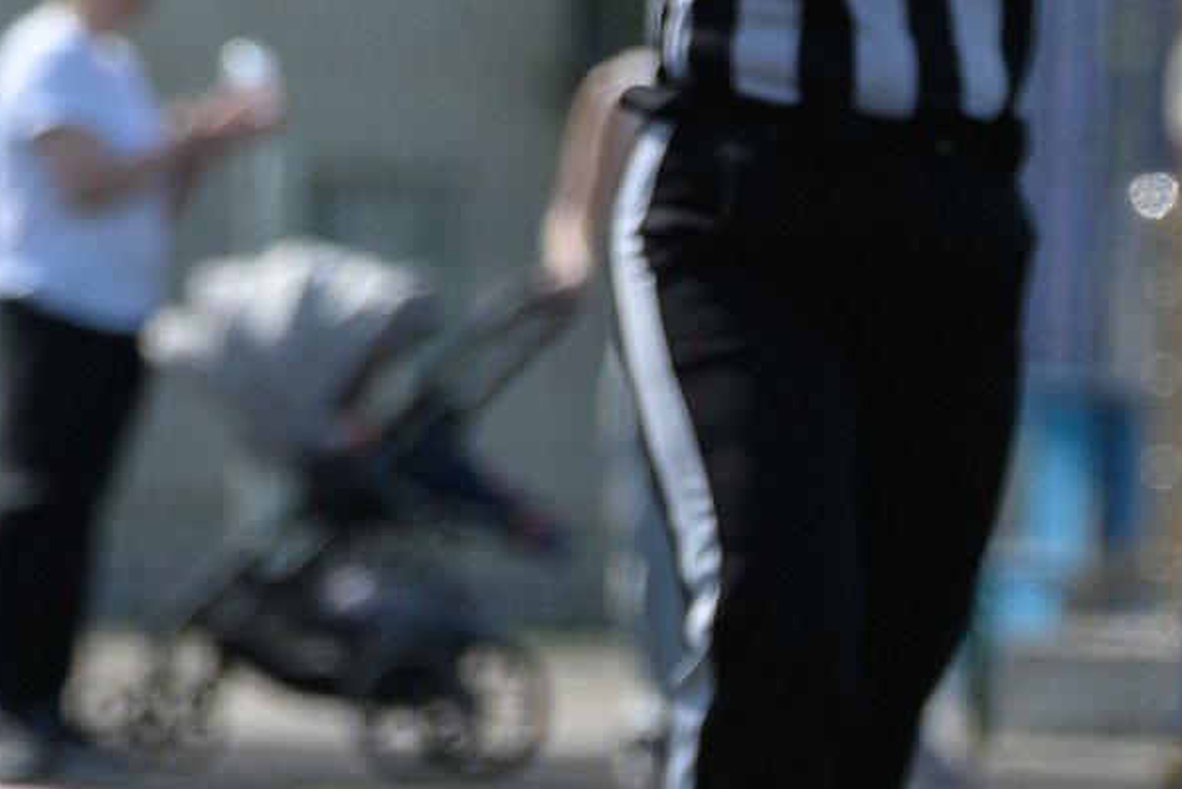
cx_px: -984
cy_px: -421
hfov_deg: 2.0
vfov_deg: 1.3
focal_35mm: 1035
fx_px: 33989
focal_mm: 200
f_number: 4.5
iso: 250
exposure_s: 1/2500
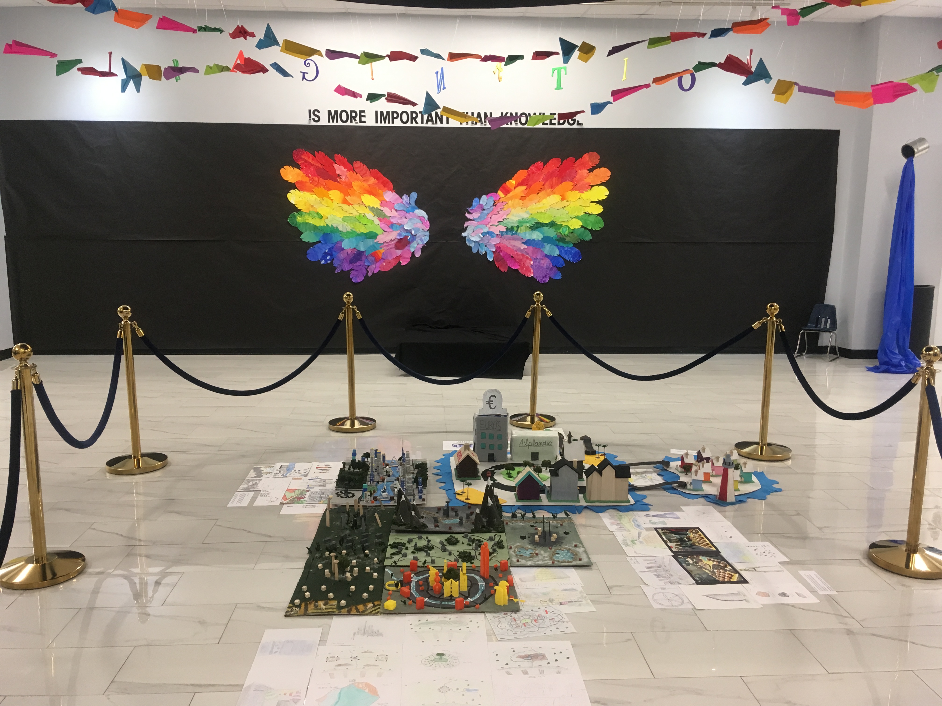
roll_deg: -0.2
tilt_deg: -9.8
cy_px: 353
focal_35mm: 29
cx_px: 471
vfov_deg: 48.2
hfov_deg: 61.7
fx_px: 789
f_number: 2.2
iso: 80
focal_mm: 4.15
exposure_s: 1/30
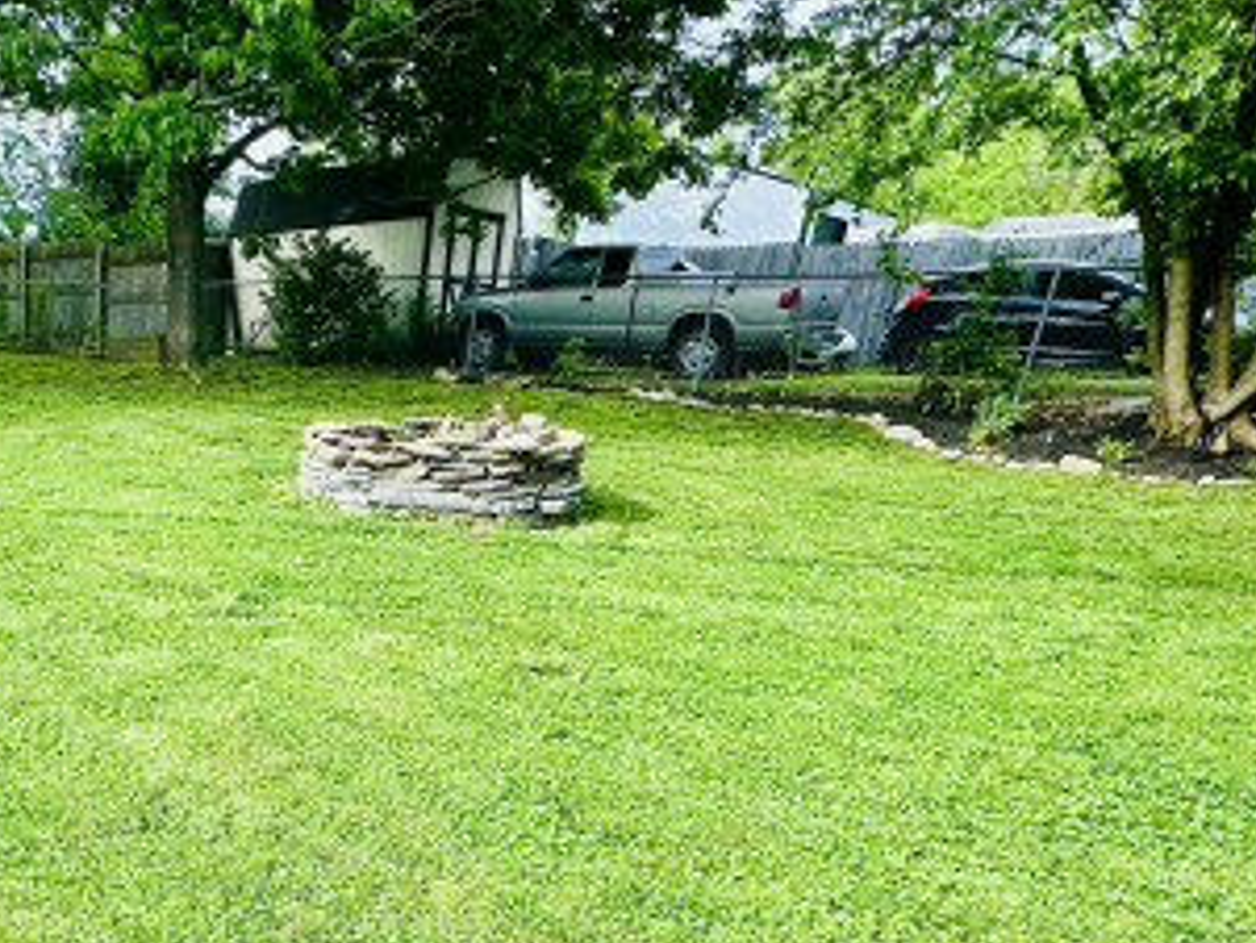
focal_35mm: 31
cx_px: 161
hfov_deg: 52.4
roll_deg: -1.9
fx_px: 1125
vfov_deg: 42.1
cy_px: 835
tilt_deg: -22.4
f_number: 2.2
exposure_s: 1/243
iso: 40
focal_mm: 2.22
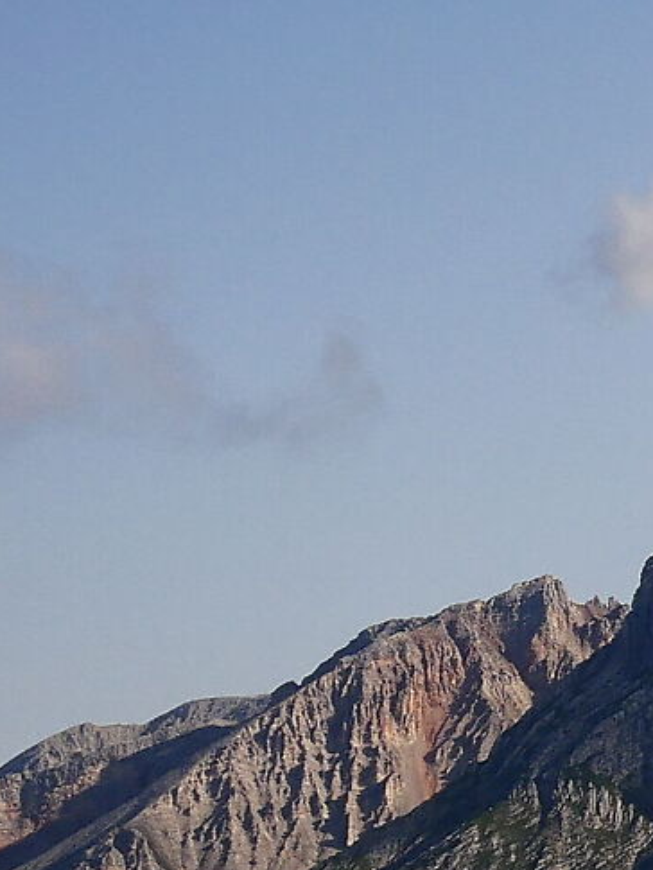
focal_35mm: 208
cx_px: 1832
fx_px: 5229
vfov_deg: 9.5
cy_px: 583
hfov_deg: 6.6
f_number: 5.6
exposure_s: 1/1300
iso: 200
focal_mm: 21
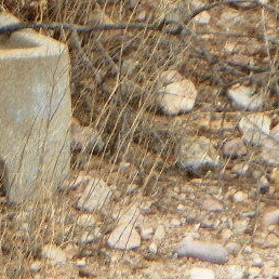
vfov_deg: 2.3
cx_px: -334
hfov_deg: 2.3
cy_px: 197
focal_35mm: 754
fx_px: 6875
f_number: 4.5
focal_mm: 30.7
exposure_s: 1/160
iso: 64
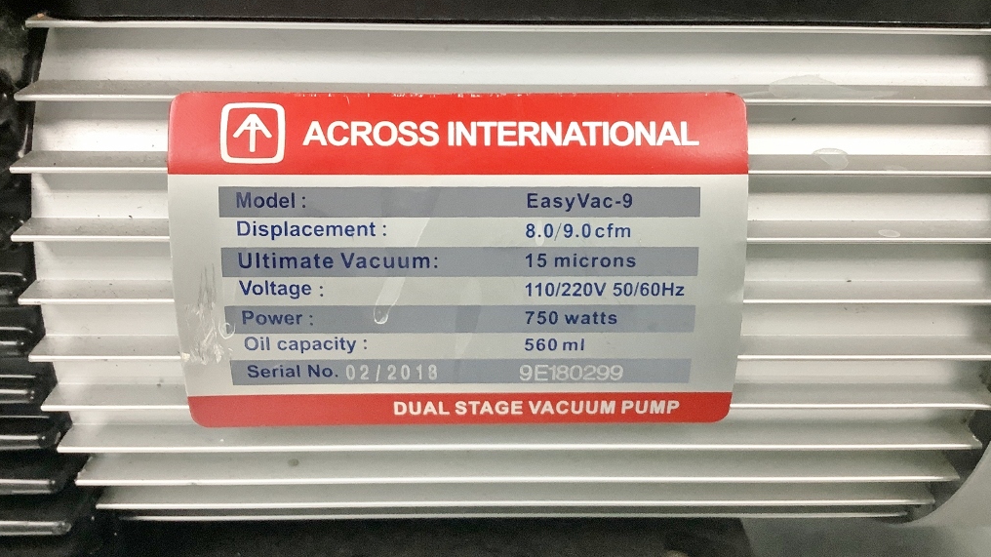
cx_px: 493
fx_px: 893
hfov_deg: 58.0
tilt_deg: -25.9
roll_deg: +0.5
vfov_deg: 34.6
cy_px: 284
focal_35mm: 34
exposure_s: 1/60
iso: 200
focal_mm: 3.3
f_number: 2.4
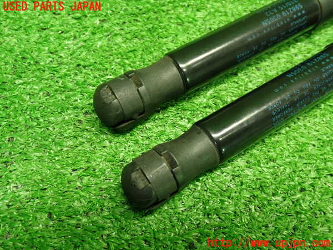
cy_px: 125
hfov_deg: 51.4
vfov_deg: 39.7
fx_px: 346
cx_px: 166
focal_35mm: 36
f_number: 2.5
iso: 500
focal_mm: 6.37
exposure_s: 1/40
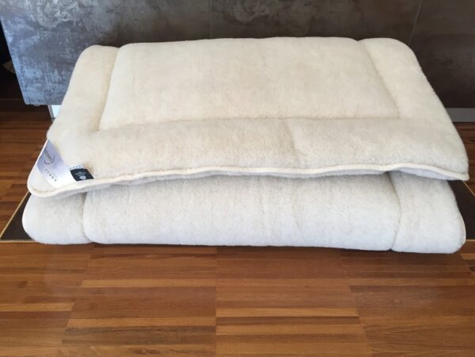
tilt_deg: -36.3
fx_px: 398
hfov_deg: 61.7
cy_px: 178
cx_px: 238
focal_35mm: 29
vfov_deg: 48.2
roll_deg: -1.4
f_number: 2.2
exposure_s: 1/33
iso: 32
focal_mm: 4.15
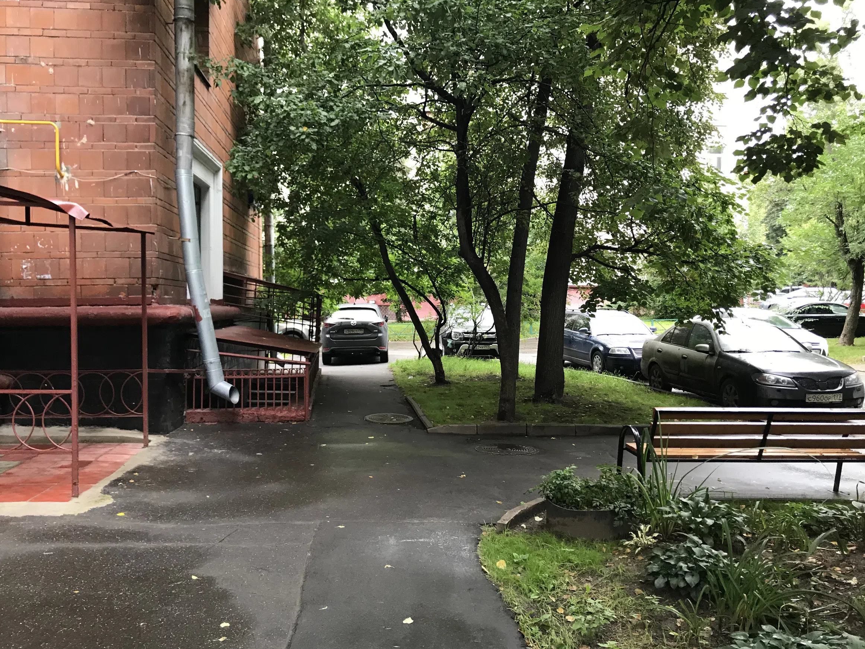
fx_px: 725
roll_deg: -0.9
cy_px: 327
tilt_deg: -0.7
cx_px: 417
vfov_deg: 48.2
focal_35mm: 29
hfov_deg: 61.6
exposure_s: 1/33
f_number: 1.8
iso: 32
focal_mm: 3.99
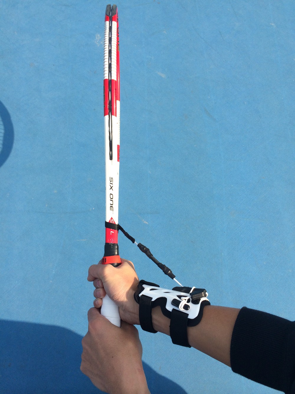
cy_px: 197
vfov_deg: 60.0
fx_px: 341
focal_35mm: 30
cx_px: 148
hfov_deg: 46.8
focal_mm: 4.12
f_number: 2.2
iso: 32
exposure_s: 1/1172
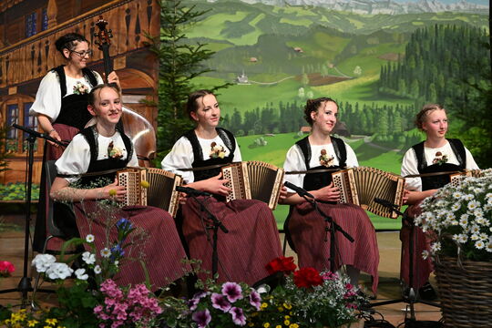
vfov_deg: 24.6
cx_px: 246
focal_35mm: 55
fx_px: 752
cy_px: 164
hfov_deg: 36.2
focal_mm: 55
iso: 10000
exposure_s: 1/640
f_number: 5
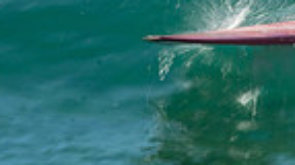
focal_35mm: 2551
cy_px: -98
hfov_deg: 0.8
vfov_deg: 0.5
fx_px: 19928
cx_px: 326
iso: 100
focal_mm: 400
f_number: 22
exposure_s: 1/30
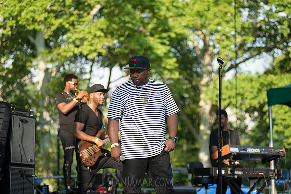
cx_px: 146
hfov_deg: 20.4
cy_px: 97
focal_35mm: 100
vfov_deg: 13.7
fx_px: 808
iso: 200
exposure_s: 1/1250
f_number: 2.8
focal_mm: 100
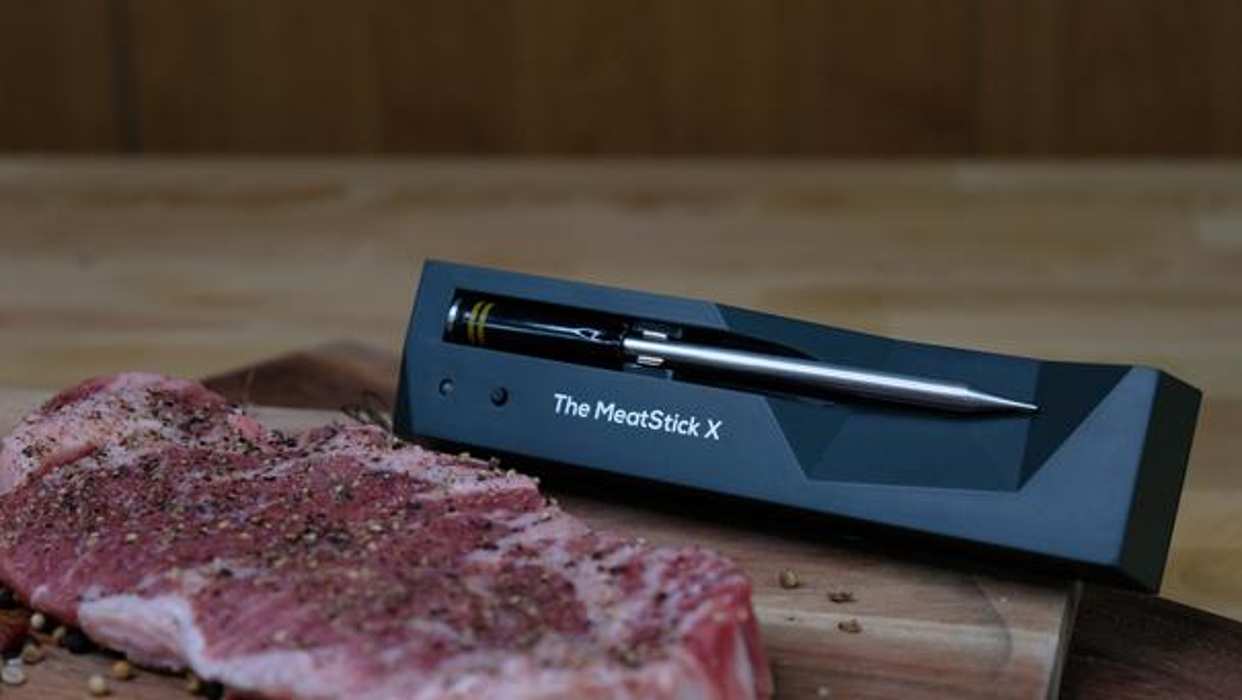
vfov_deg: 15.9
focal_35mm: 76
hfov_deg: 27.8
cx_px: 538
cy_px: 372
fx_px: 2504
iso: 1000
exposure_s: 1/180
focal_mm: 40.7
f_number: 4
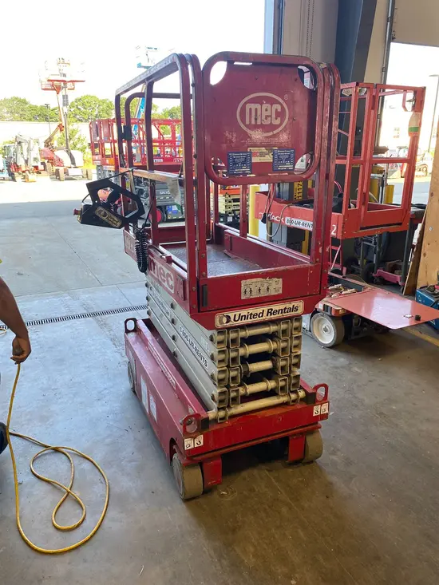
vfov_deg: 67.3
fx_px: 440
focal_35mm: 26
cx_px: 220
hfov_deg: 53.1
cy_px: 292
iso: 40
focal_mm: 4.25
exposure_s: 1/122
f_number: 1.8
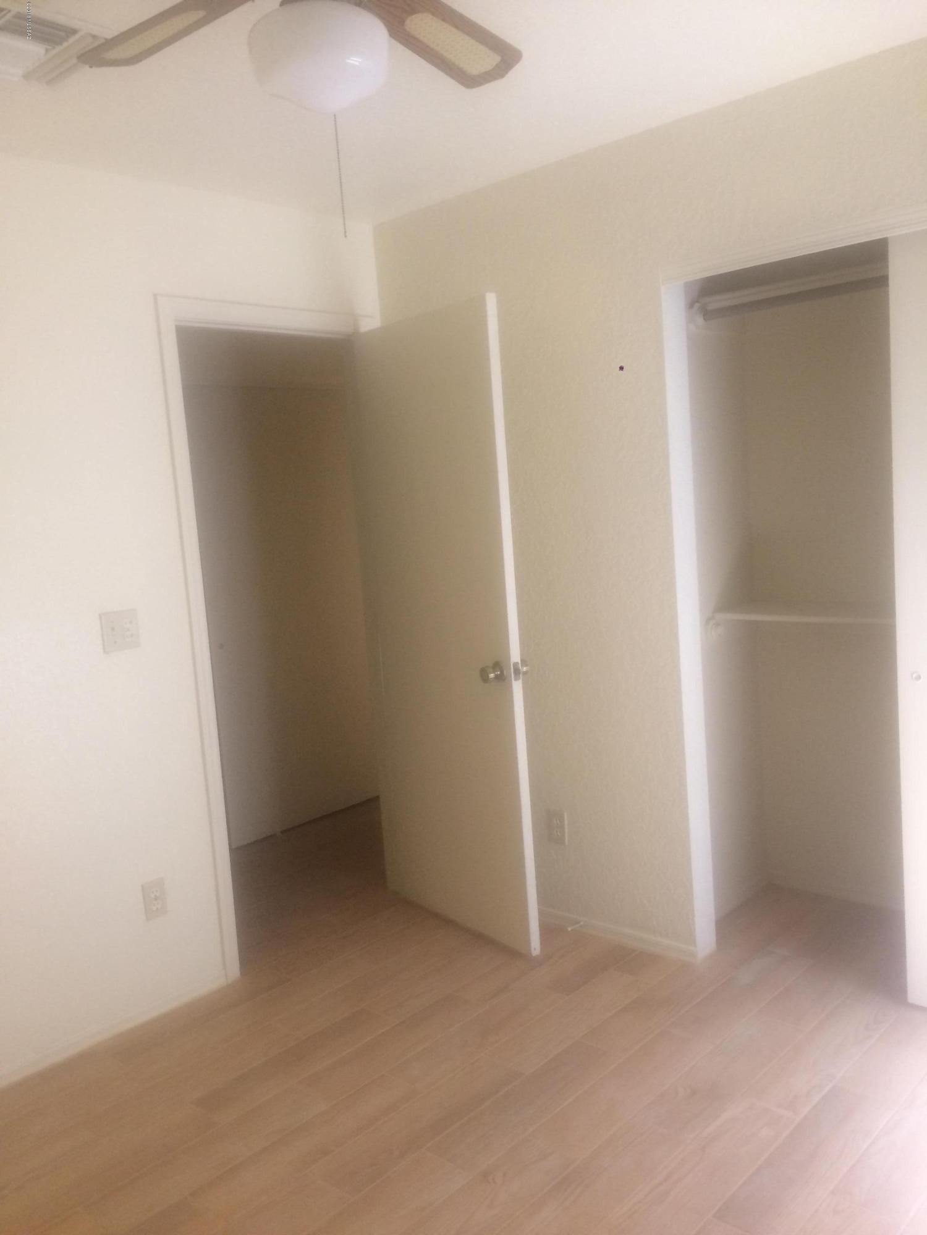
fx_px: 1035
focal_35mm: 29
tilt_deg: -10.1
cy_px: 618
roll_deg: +5.0
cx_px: 464
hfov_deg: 48.2
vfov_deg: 61.7
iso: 100
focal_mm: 4.15
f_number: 2.2
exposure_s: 1/30
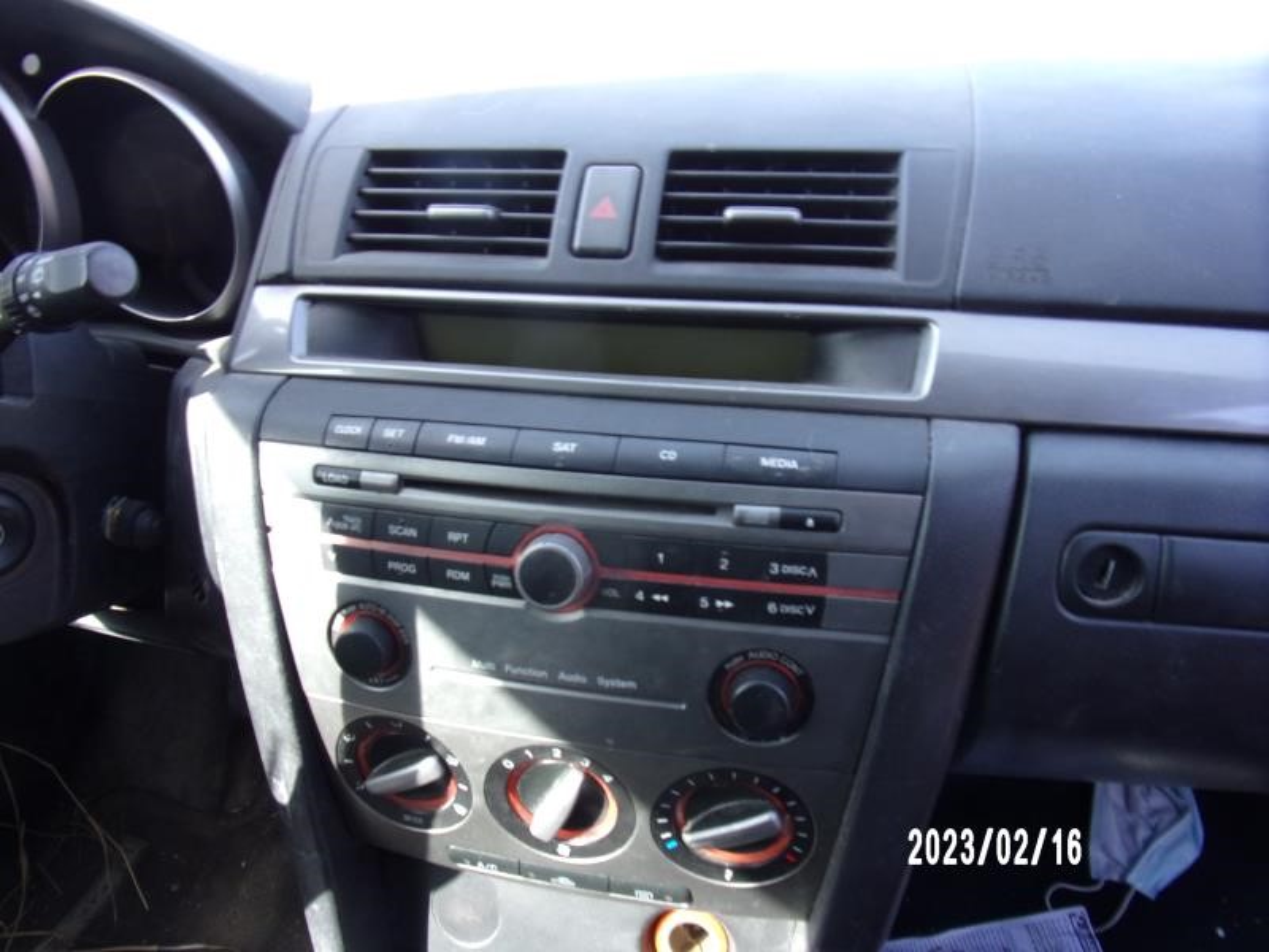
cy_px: 476
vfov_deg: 56.8
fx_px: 880
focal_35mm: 24
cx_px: 634
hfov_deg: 71.6
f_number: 3.3
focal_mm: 4.3
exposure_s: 1/34
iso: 83
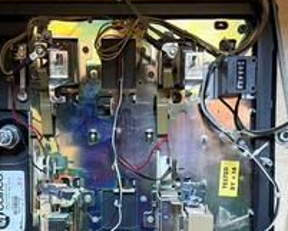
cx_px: 143
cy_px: 176
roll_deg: +0.3
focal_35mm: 62
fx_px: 529
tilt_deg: -4.0
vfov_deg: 24.3
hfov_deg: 30.5
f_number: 1.78
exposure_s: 1/60
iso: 800
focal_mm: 6.76
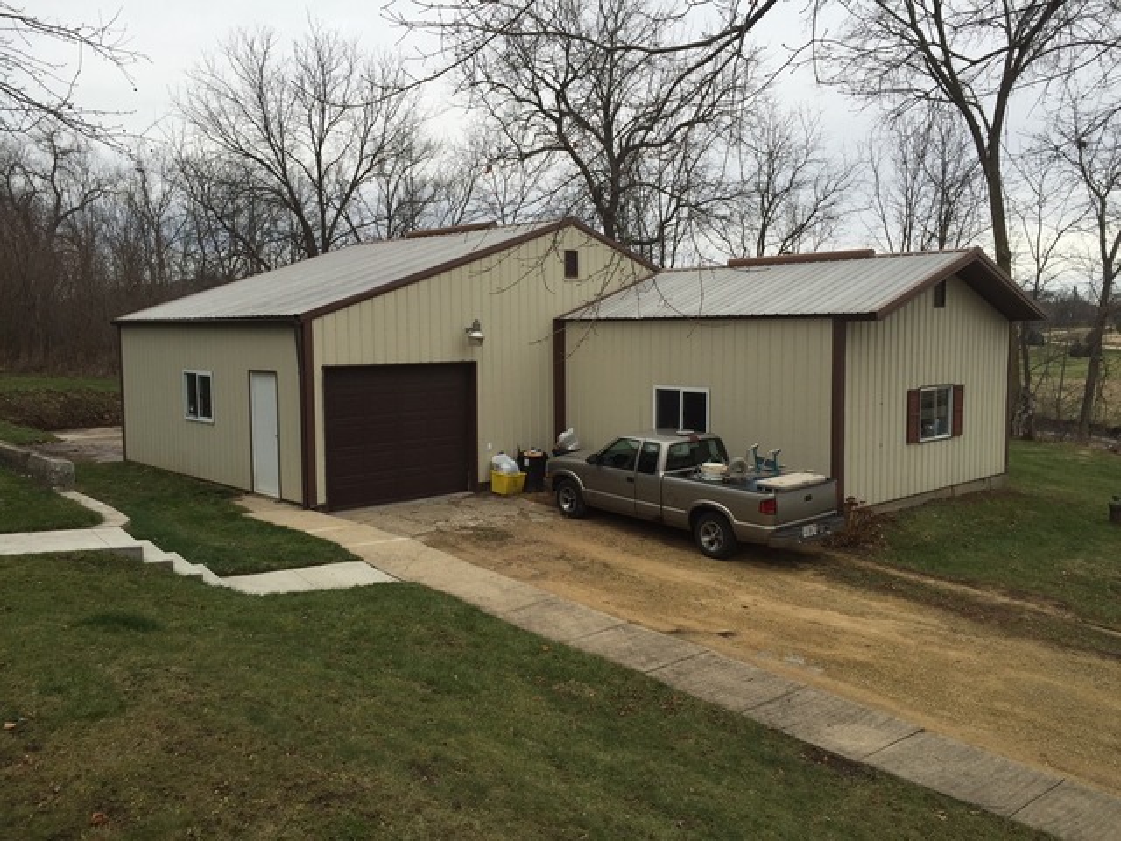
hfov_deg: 61.7
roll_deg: +0.3
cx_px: 560
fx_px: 939
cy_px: 420
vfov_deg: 48.2
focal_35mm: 29
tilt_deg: -3.8
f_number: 2.2
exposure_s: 1/359
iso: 32
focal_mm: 4.15
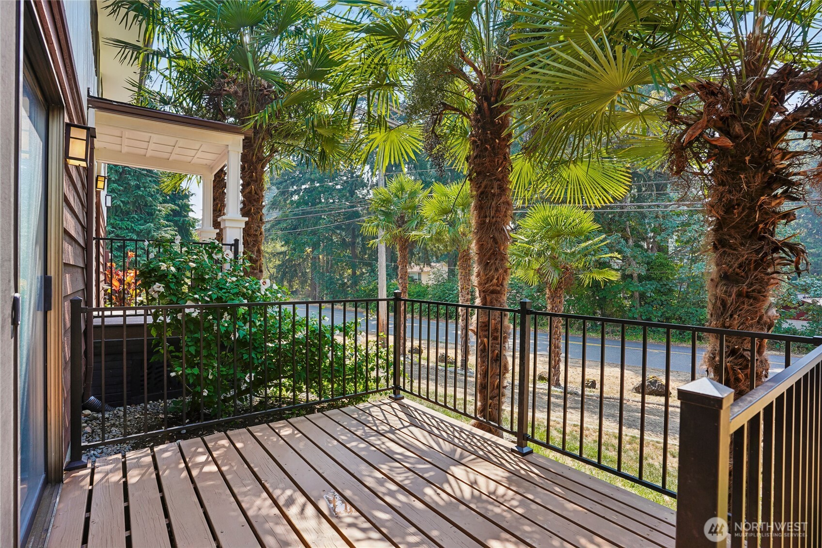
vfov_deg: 70.4
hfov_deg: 93.3
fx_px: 388
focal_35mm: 17
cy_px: 274
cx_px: 411
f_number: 8
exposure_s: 1/125
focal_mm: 17
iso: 320
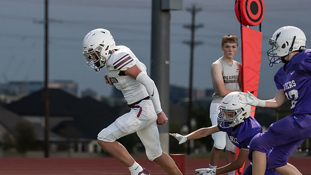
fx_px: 1823
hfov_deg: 9.7
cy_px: 118
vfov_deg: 5.5
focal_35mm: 221
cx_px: 74
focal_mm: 122
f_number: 2.8
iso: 3200
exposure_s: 1/1250
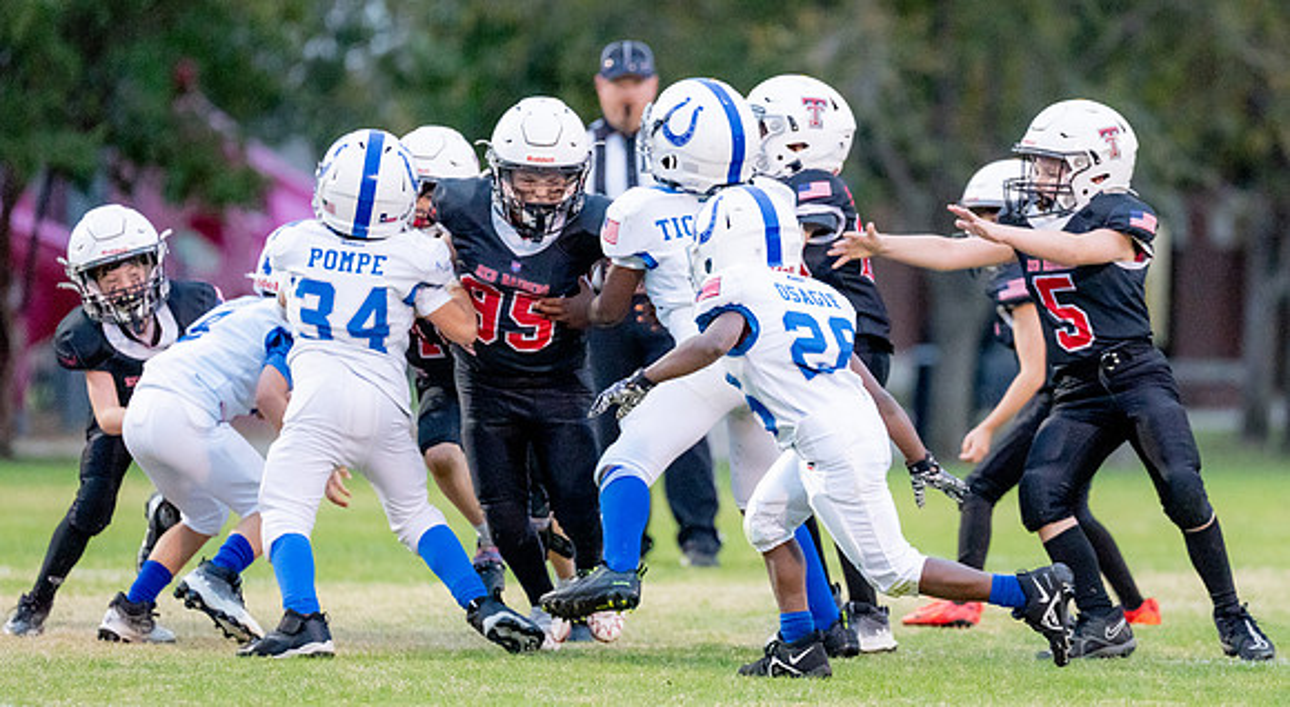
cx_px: 831
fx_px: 10759
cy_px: 373
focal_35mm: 316
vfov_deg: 3.8
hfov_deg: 6.9
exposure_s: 1/1250
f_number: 2.8
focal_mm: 200
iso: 4000
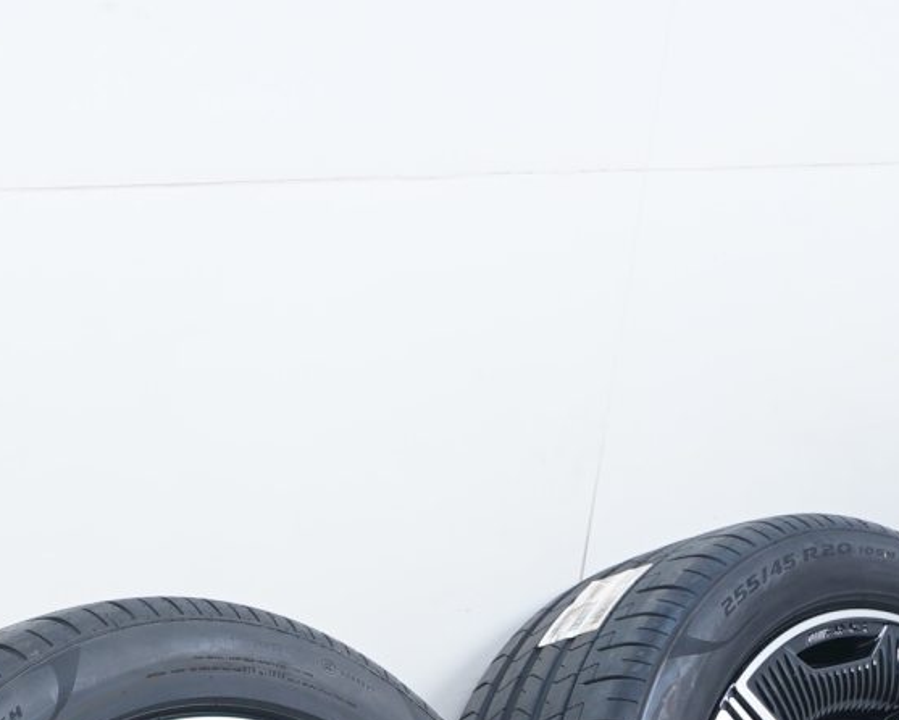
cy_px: 1024
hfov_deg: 19.2
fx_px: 2582
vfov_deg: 14.9
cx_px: 3
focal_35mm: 97
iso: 250
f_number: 7.1
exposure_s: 1/125
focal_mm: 30
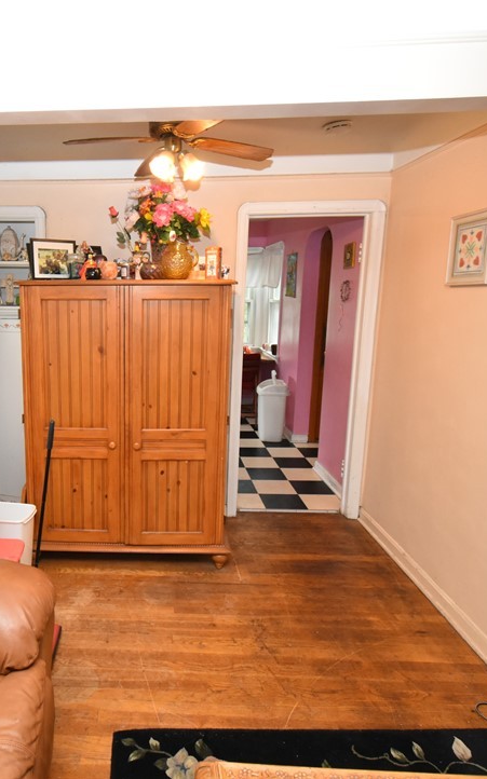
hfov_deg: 50.7
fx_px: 489
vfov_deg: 77.2
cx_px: 120
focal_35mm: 23
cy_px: 390
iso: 1600
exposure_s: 1/125
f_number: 4.5
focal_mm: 10
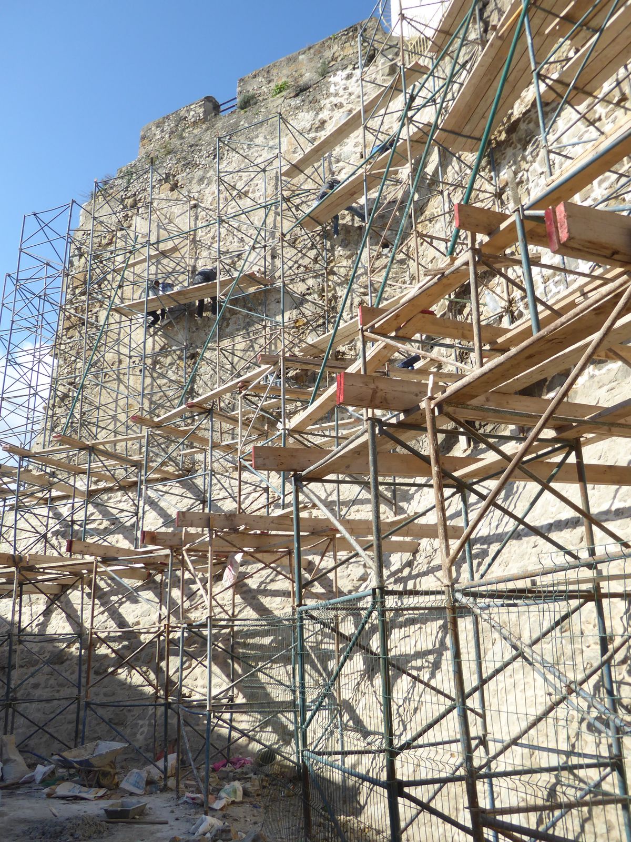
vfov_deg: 56.8
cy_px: 421
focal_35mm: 32
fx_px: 778
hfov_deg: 44.2
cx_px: 316
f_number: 3.5
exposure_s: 1/500
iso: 80
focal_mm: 5.4
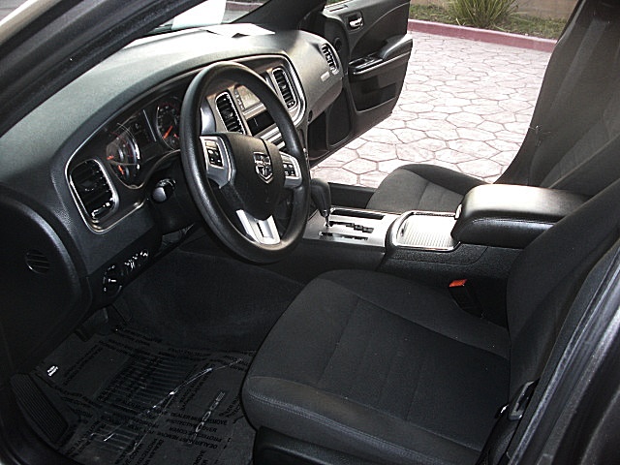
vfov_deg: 39.7
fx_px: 645
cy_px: 232
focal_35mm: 36
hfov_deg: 51.4
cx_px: 310
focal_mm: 6.3
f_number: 2.8
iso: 200
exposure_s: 1/100
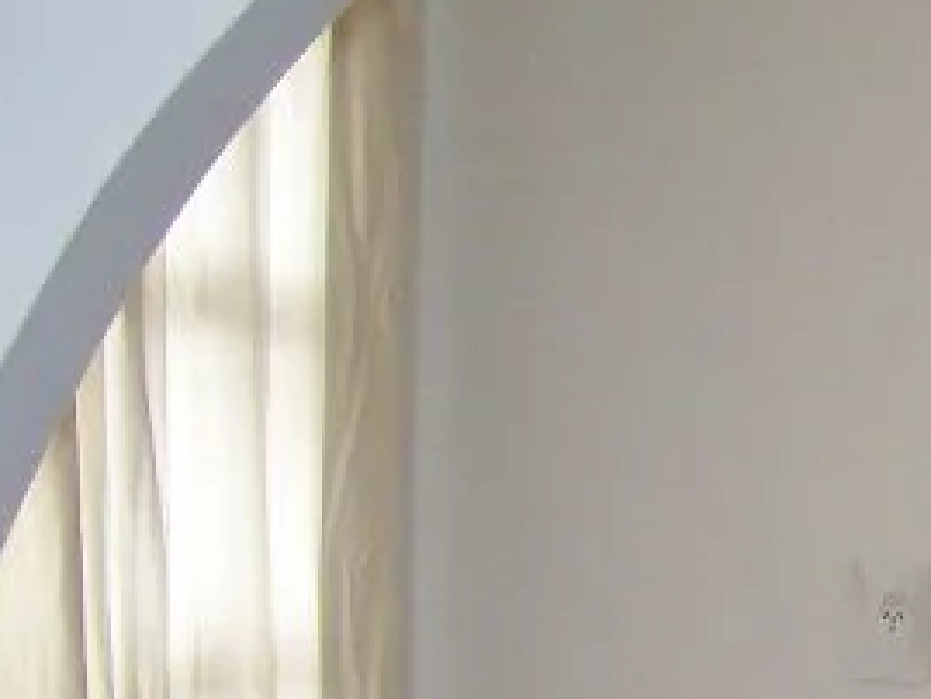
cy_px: 920
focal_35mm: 137
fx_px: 3686
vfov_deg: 10.6
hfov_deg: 13.1
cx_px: 1623
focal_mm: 6
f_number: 2.7
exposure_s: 1/96.3
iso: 140
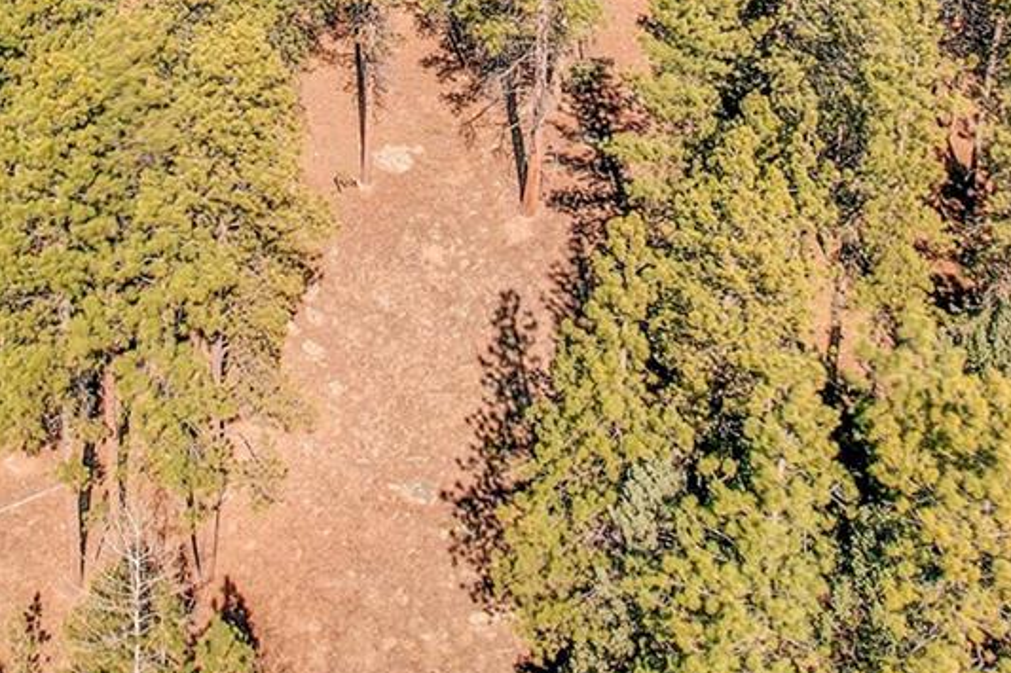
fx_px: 1853
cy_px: -199
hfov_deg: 30.2
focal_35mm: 66
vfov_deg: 19.1
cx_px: 300
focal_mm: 8.4
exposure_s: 1/160
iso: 100
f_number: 2.8
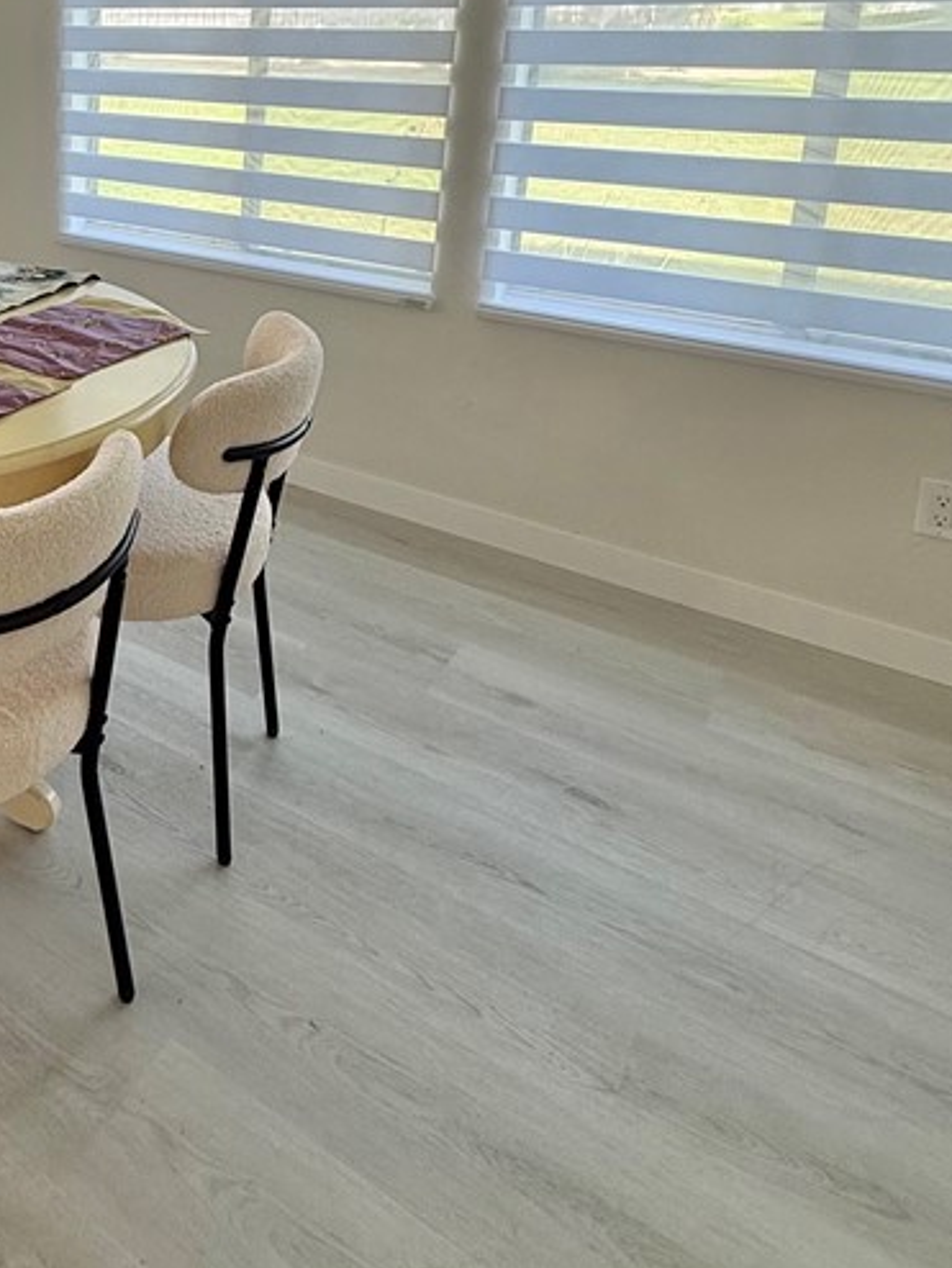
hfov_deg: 41.5
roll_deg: +0.2
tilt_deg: -11.8
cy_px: 252
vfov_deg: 57.0
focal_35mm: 29
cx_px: -15
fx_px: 1062
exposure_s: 1/120
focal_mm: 2.22
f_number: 2.2
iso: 64
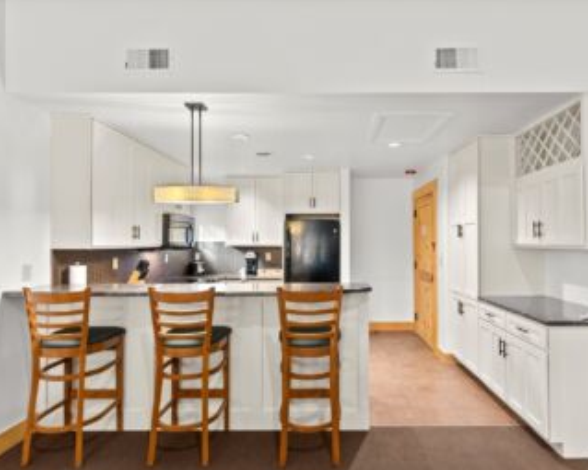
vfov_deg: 66.8
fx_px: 356
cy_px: 235
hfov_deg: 78.7
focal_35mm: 20
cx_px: 330
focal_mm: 17.4
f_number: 2.8
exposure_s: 1/8
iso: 400
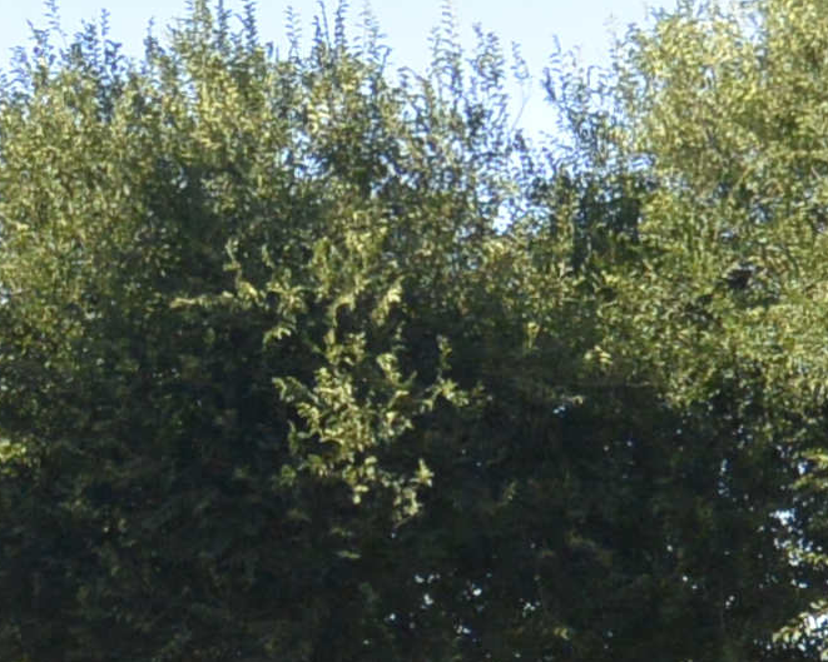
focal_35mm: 229
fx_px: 5613
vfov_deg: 6.6
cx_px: 51
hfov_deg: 8.4
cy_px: 1099
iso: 160
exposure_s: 1/320
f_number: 5.6
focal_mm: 13
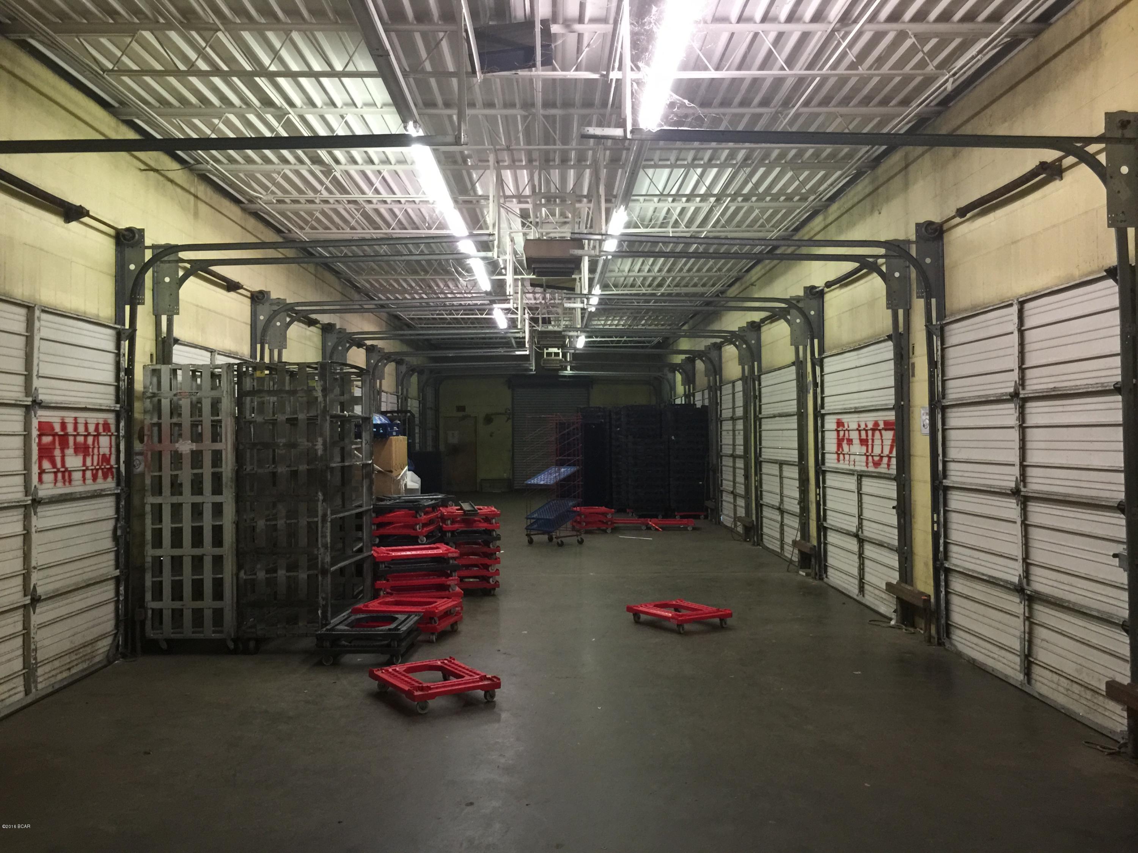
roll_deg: +0.2
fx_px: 953
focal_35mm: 29
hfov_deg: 61.7
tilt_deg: +0.0
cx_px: 569
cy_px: 426
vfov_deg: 48.2
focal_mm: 4.15
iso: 125
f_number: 2.2
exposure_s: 1/15
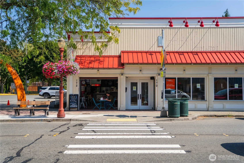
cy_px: 82
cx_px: 122
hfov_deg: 50.7
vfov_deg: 35.0
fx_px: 258
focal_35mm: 38
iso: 250
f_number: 2.8
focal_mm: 38
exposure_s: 1/4000
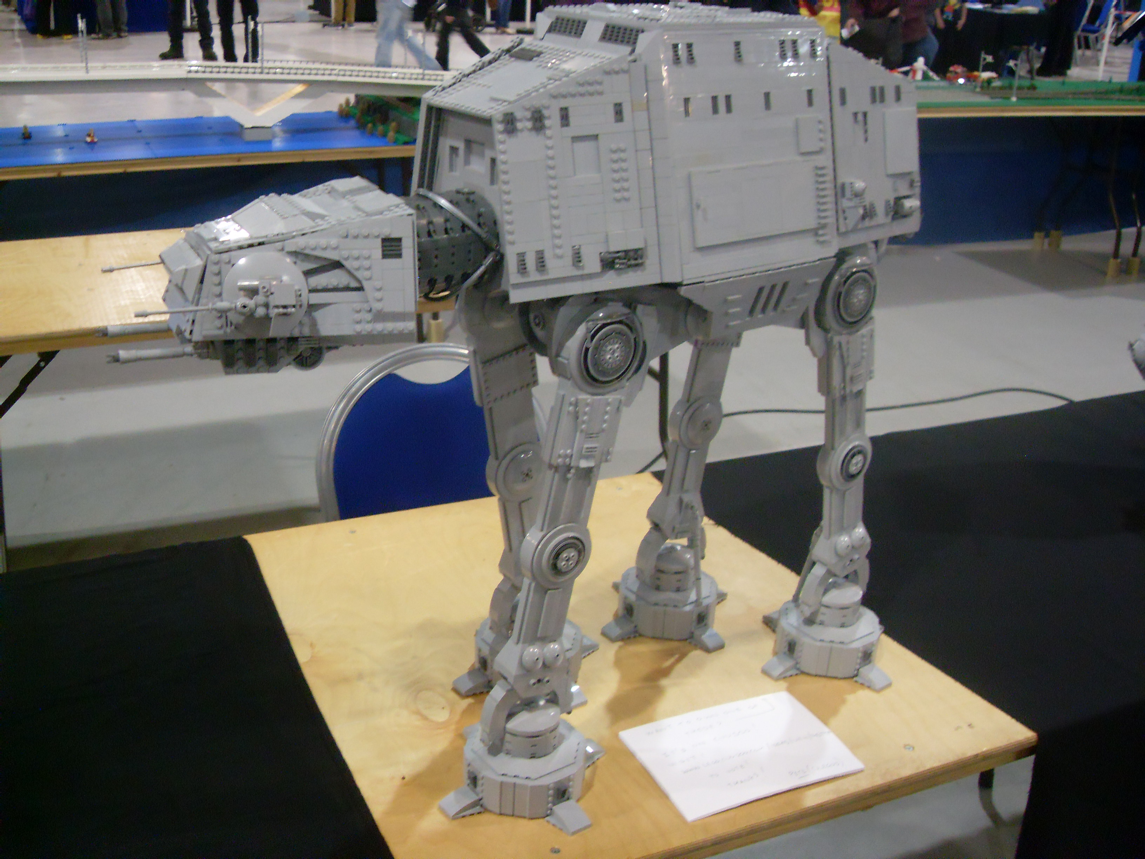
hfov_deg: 50.1
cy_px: 430
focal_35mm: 37
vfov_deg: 38.7
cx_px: 572
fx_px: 1224
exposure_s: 1/10
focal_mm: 6.3
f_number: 2.8
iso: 200
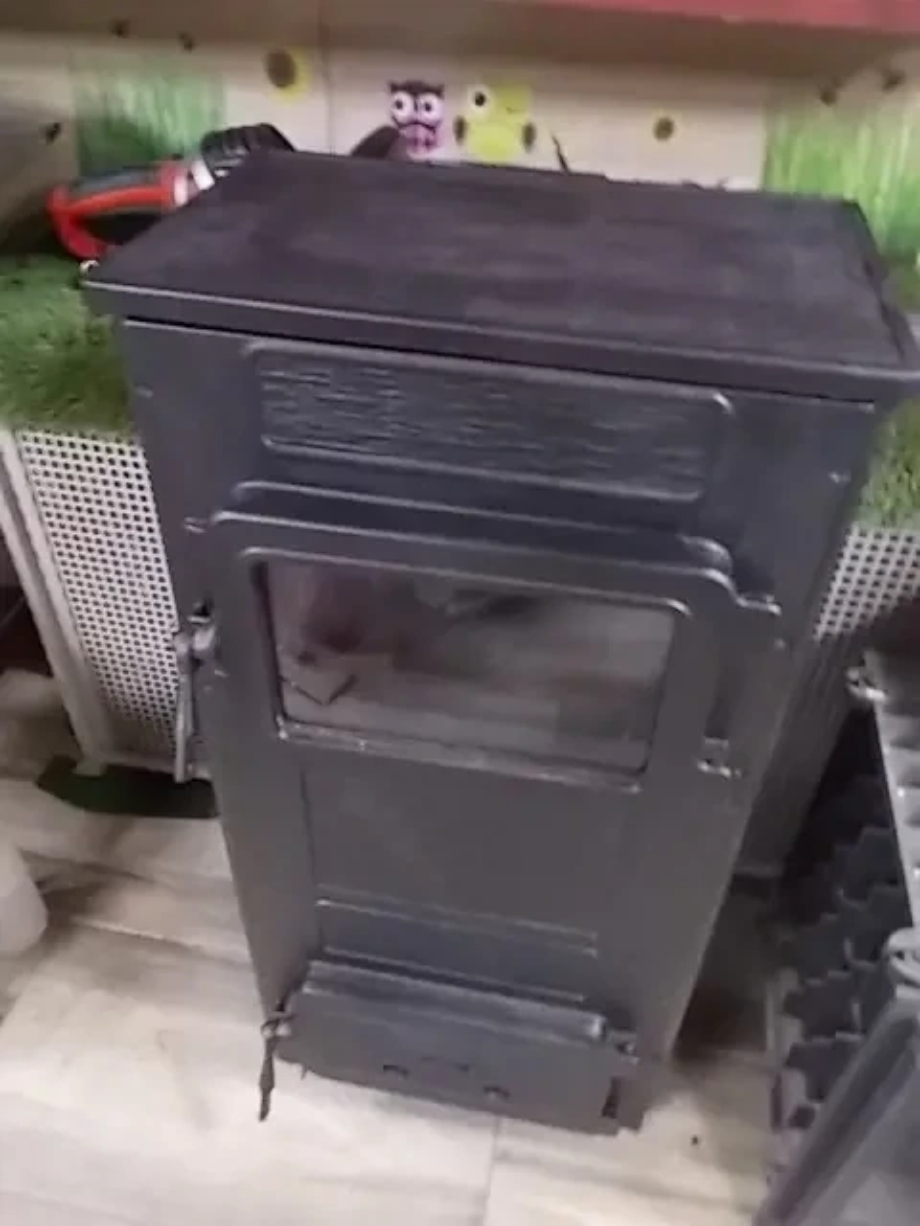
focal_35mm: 26
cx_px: 460
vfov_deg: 67.3
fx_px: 921
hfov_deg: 53.1
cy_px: 613
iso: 400
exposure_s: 1/5
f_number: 3.2
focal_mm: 4.6
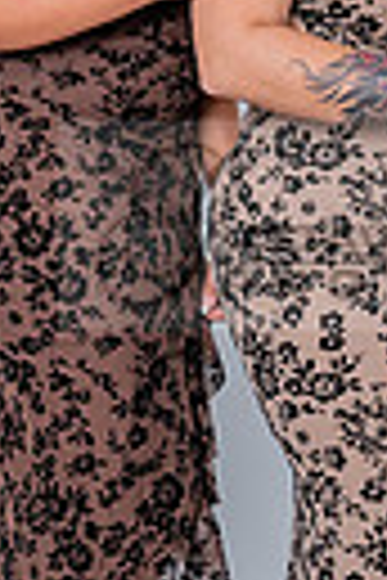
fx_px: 3386
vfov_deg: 9.8
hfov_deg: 6.5
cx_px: 502
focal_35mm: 210
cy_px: 225
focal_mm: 40
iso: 320
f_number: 5.6
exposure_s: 1/125
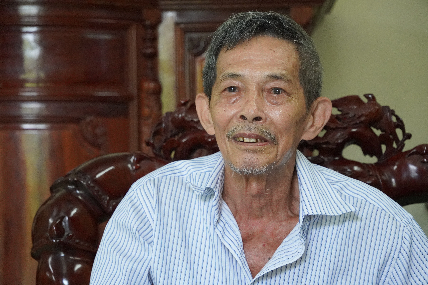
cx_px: 214
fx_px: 1474
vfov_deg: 11.1
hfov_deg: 16.5
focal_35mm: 124
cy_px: 141
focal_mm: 82
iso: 3200
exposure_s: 1/160
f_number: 5
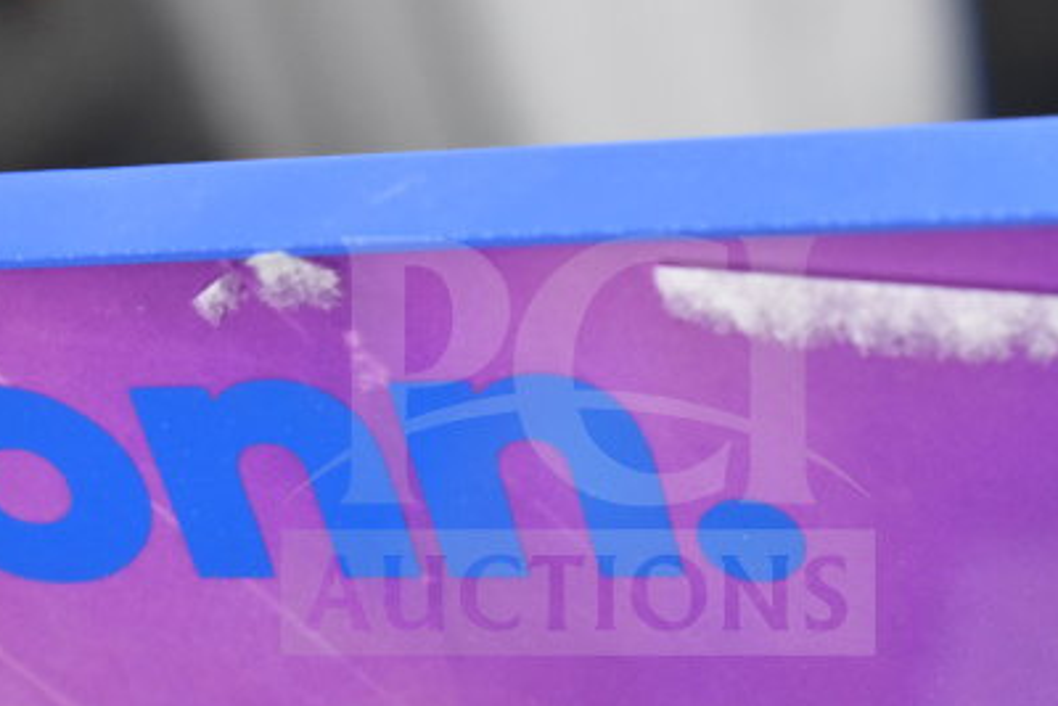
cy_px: 446
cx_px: 577
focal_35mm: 126
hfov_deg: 16.3
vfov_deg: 10.9
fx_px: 3697
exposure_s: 1/100
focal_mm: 55
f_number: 5.6
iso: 3600
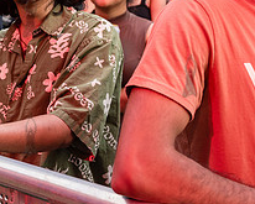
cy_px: 15
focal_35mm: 98
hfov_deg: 19.1
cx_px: 17
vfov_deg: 15.5
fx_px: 740
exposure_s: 1/160
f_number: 3.5
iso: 1000
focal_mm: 35
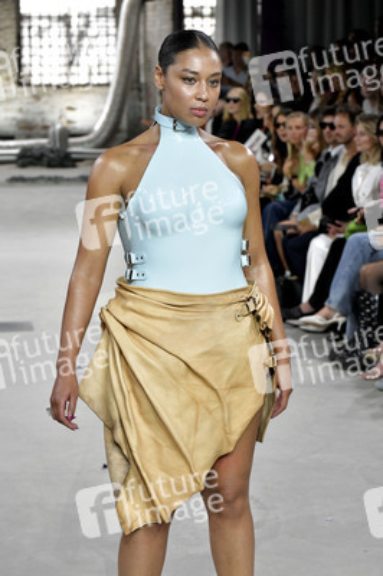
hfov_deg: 12.7
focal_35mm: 108
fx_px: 1726
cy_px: 288
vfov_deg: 18.9
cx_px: 192
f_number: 6.3
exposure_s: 1/320
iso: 2500
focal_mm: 90
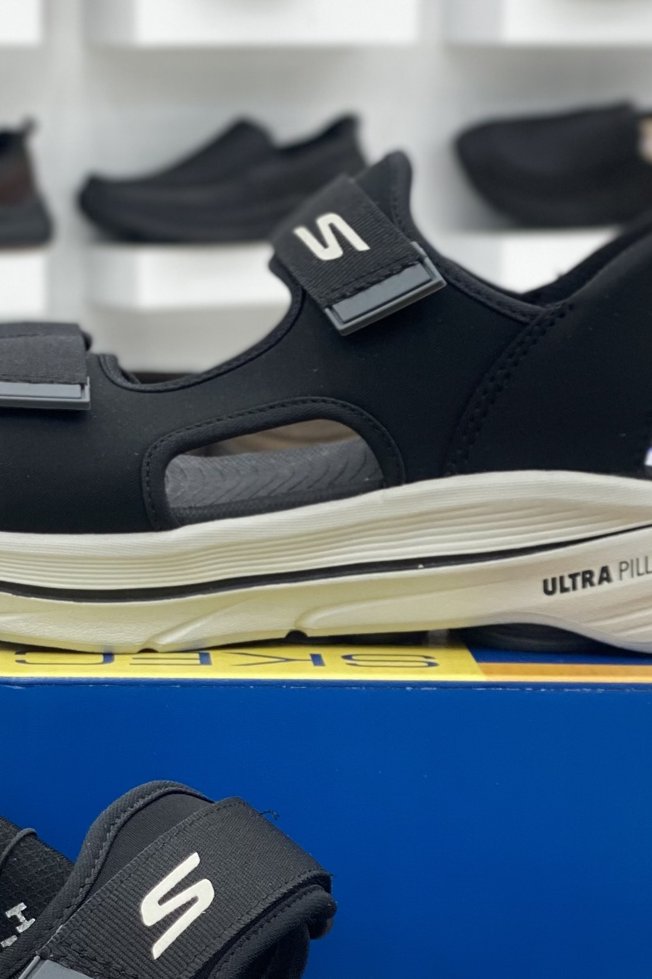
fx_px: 3586
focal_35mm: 132
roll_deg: -0.7
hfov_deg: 10.4
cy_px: 731
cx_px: 271
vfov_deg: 15.5
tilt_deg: -9.1
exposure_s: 1/100
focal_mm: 6
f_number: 2
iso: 40
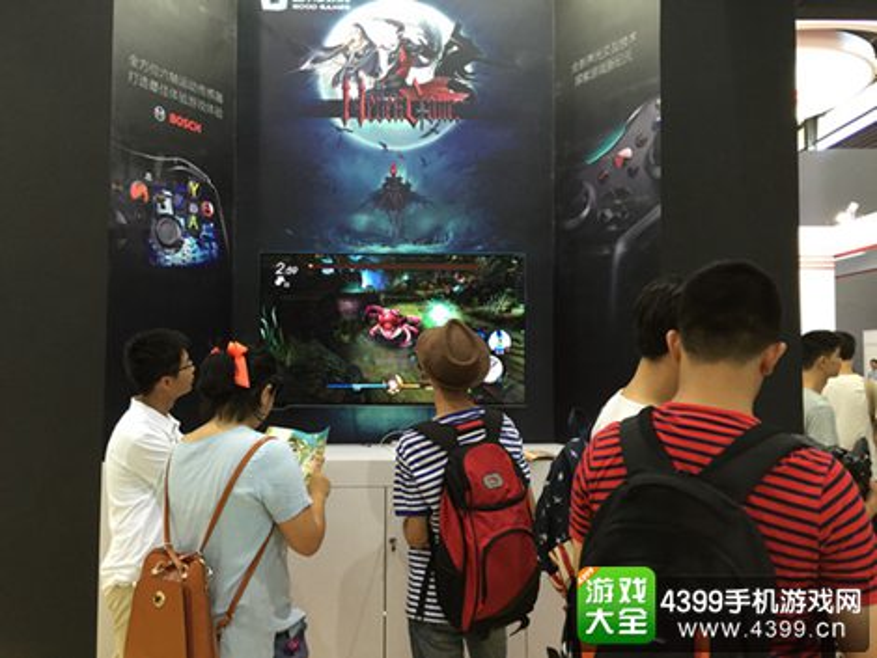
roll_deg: -1.1
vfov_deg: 48.3
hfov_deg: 61.6
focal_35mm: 29
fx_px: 735
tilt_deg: +2.2
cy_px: 329
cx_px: 438
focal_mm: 4.15
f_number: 2.2
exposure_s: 1/15
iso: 64
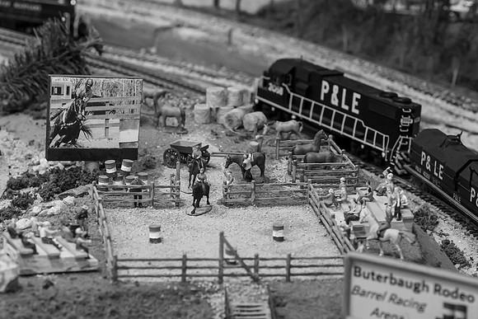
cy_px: 191
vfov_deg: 10.8
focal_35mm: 126
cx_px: 208
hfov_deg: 16.2
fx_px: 1680
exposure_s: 1/80
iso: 3200
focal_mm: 67
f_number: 7.1
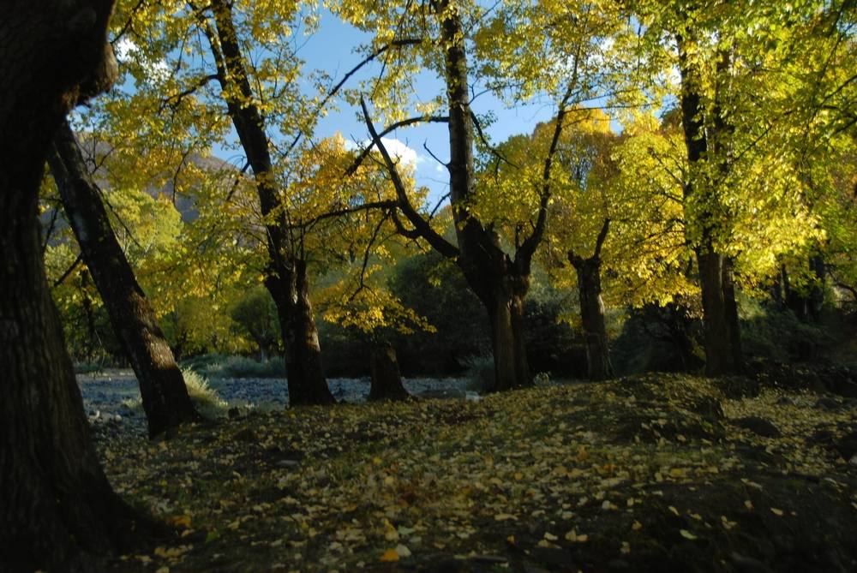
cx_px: 428
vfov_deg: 25.8
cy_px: 286
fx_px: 1251
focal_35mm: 52
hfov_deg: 37.8
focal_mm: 35
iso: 180
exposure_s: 1/50
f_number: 4.2
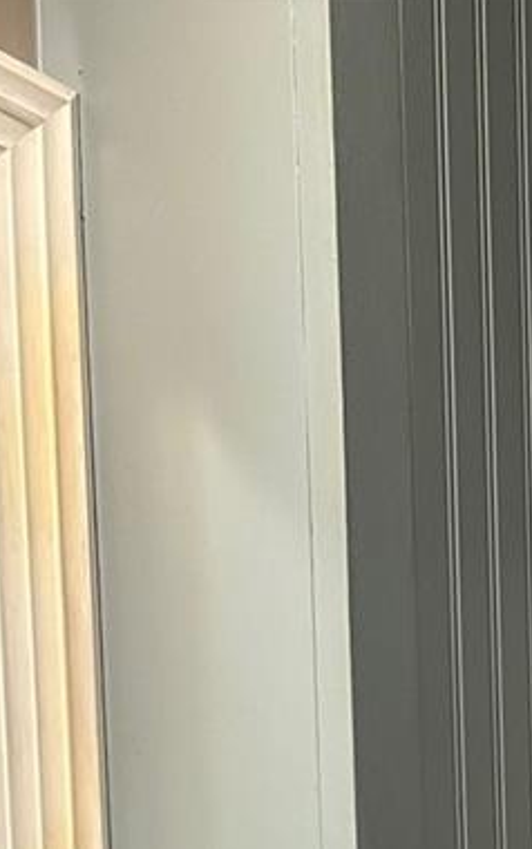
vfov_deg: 20.0
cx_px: 798
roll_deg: +0.6
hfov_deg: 14.1
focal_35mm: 87
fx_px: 2015
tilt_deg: -6.0
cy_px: 1327
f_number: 1.5
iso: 250
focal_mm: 5.7
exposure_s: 1/60
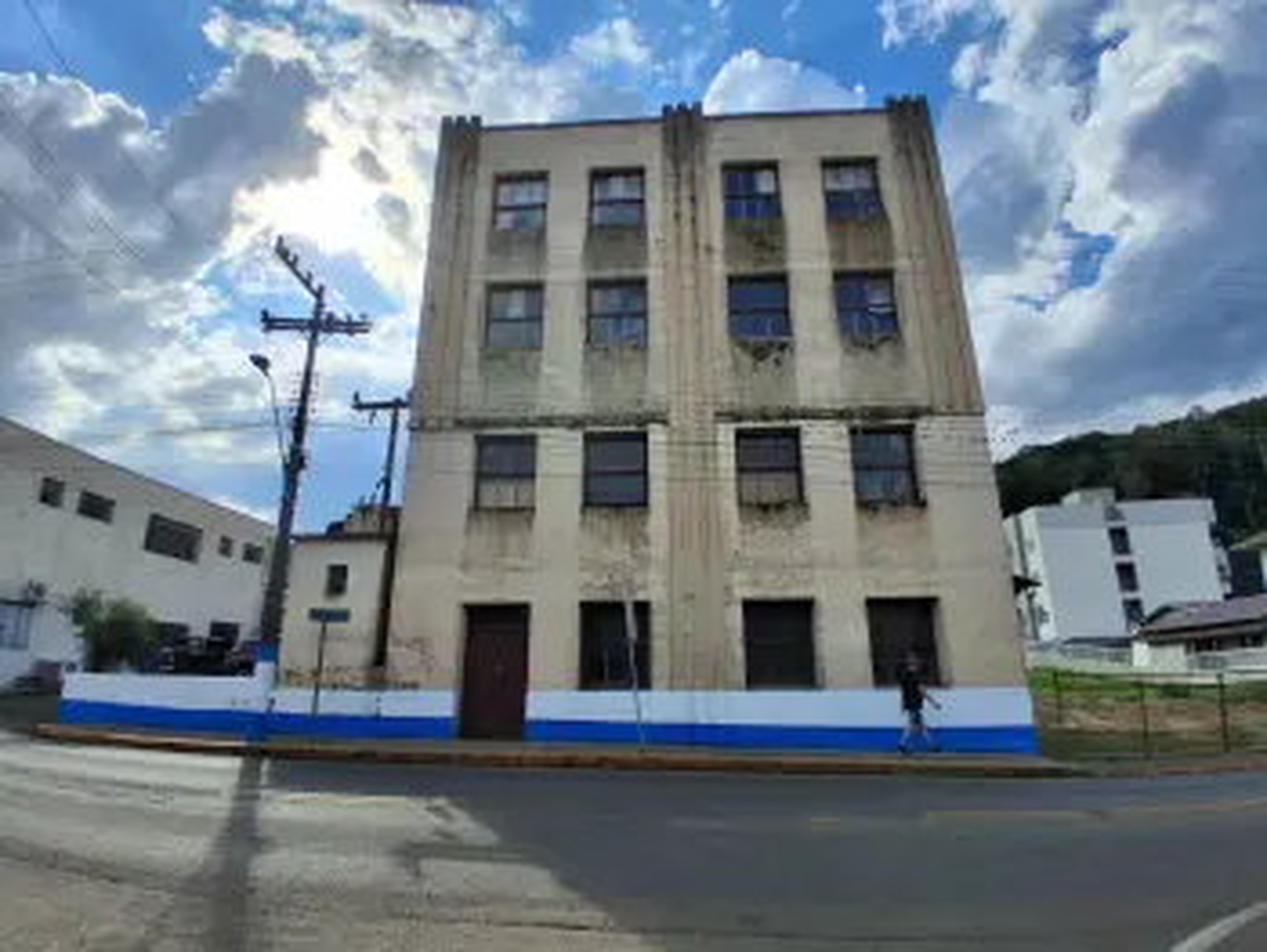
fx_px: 623
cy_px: 476
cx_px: 634
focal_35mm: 17
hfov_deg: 91.0
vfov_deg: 74.8
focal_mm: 1.4
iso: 50
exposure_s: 1/2500
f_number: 2.2
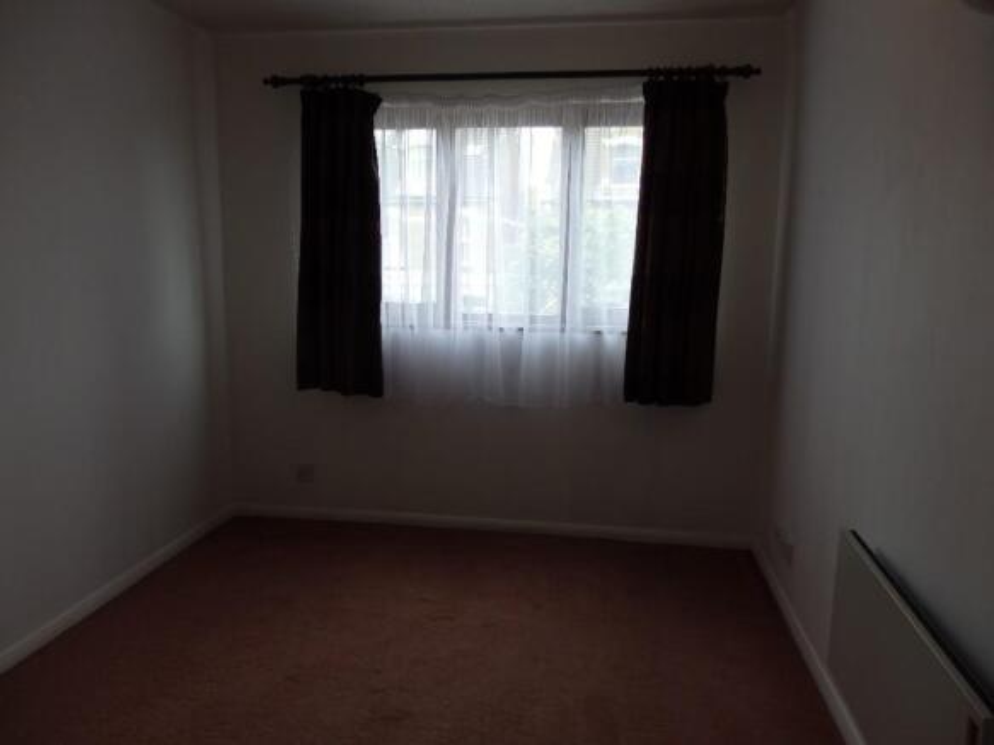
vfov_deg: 54.9
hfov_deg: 69.4
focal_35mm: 25
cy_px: 372
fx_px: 718
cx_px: 497
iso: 100
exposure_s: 1/60
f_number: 3
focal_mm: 4.5
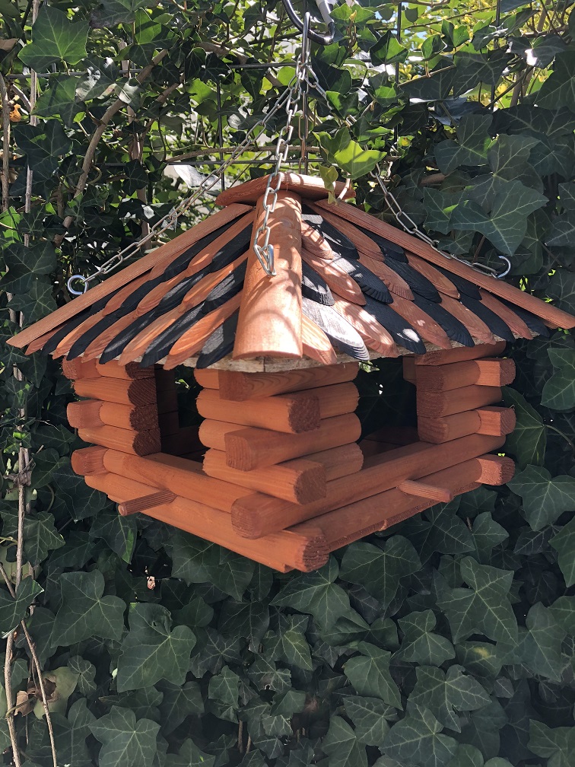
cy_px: 384
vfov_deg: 63.4
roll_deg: +0.7
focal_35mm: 28
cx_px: 288
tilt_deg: -14.8
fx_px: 620
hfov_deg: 49.7
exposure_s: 1/372
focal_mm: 3.99
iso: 20
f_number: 1.8
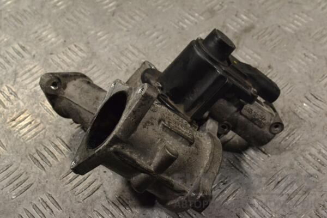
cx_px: 164
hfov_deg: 35.1
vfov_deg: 23.8
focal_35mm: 57
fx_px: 518
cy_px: 109
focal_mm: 38
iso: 3200
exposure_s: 1/400
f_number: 10
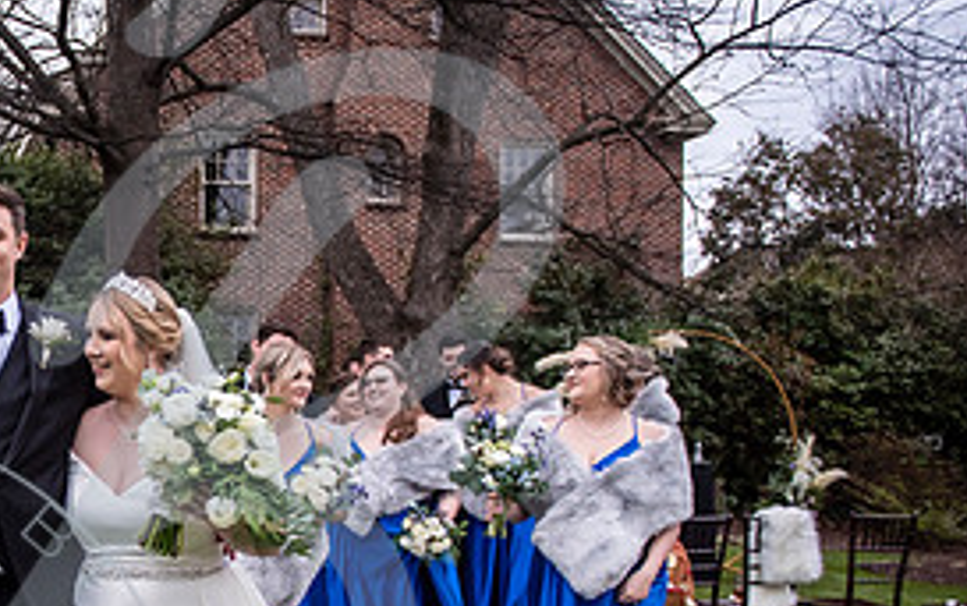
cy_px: 487
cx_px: 4
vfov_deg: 24.5
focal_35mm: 52
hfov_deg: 35.2
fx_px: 1371
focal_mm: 24
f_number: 2.8
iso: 500
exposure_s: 1/160
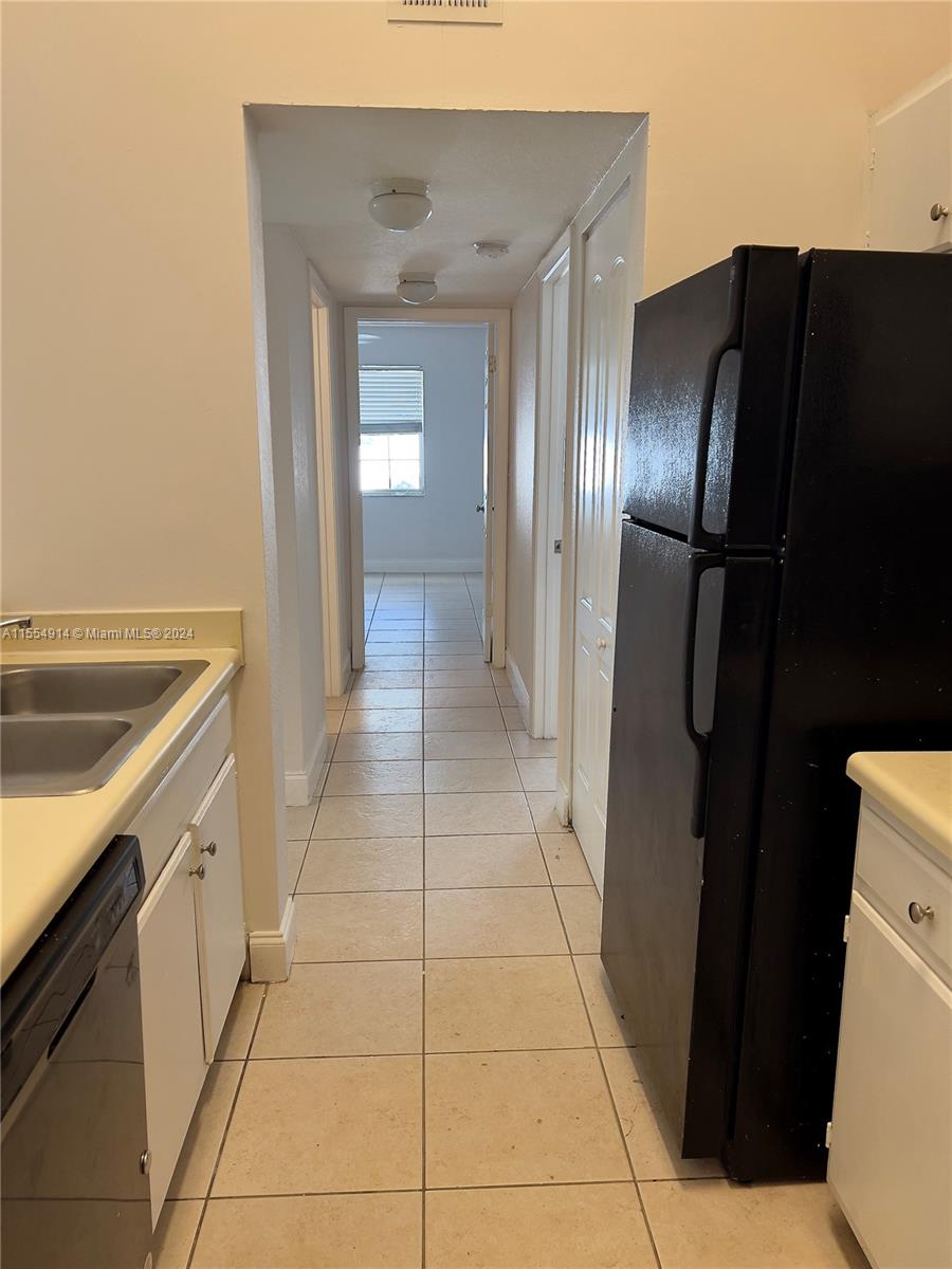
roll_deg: -0.3
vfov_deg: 67.3
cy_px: 634
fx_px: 953
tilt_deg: -11.8
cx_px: 476
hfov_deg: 53.1
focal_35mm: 26
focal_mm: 5.7
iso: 80
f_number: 1.5
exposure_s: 1/60
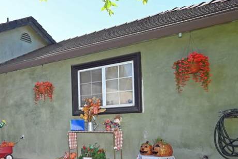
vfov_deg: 33.2
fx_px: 258
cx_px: -1
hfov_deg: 42.7
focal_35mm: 39
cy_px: 127
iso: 100
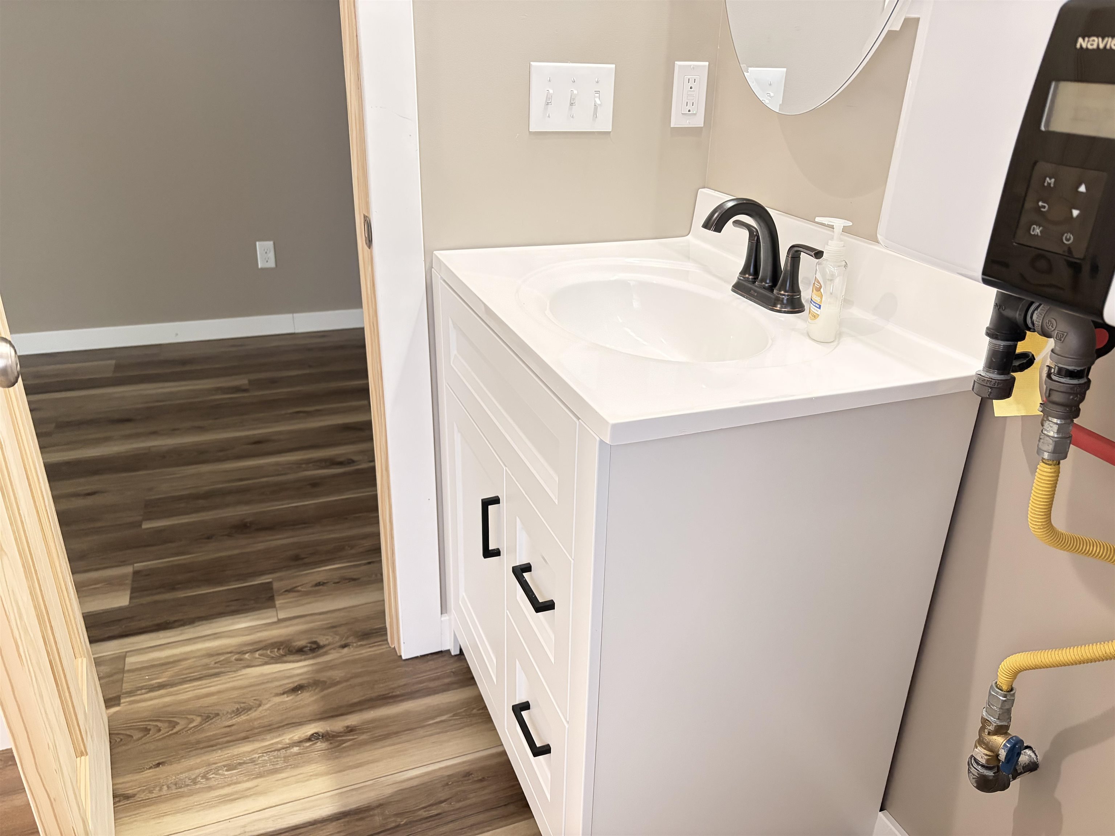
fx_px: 837
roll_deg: +0.0
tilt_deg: -23.0
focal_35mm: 26
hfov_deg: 67.3
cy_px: 418
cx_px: 558
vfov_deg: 53.1
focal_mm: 5.96
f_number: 1.6
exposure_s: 1/60
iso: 400
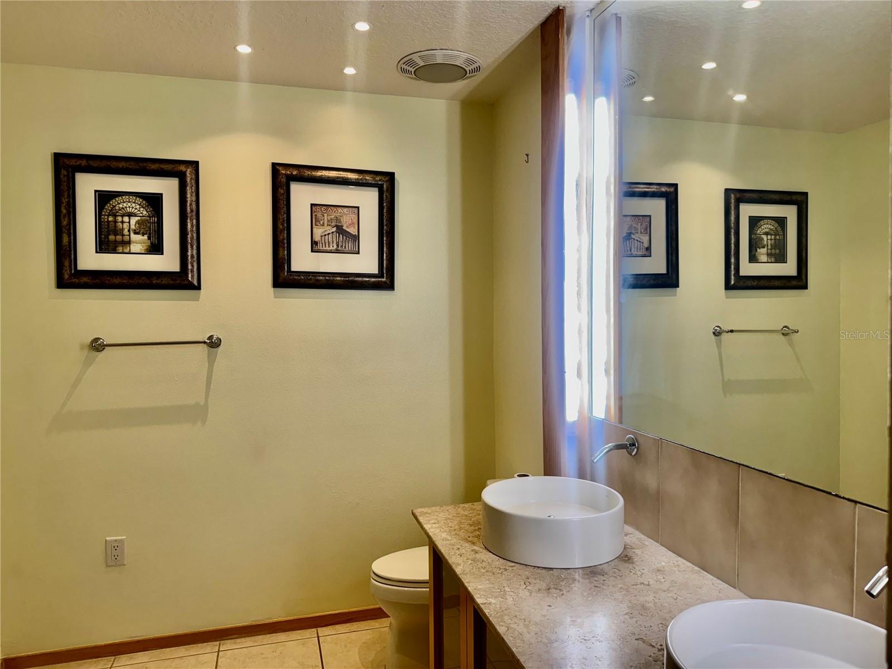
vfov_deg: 56.8
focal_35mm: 24
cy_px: 334
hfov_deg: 71.6
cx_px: 446
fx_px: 618
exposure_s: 1/120
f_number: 1.78
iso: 100
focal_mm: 6.76
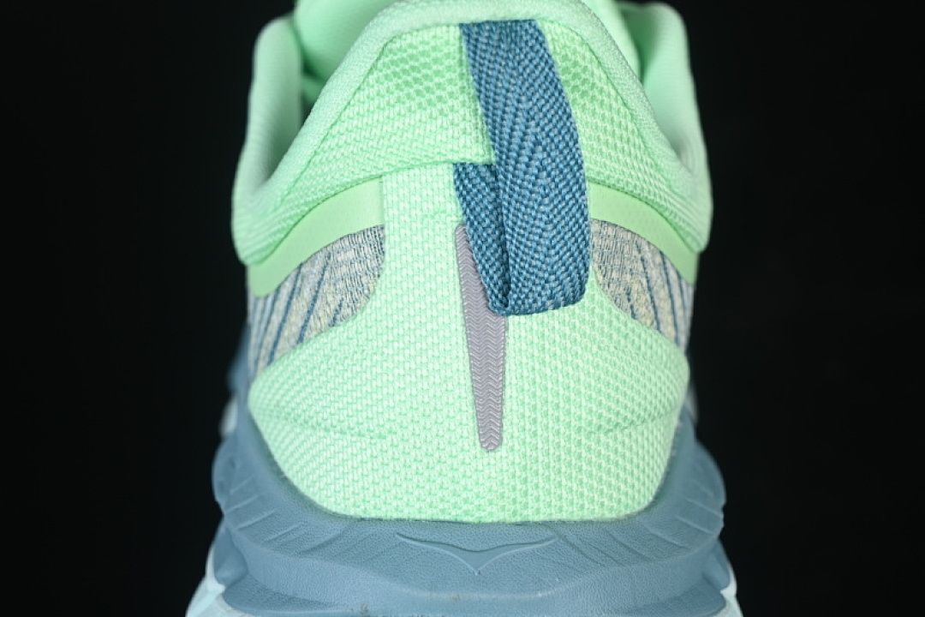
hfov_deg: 27.0
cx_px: 462
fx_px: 1927
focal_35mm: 75
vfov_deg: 18.2
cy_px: 308
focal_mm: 50
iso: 160
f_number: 7.1
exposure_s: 1/80
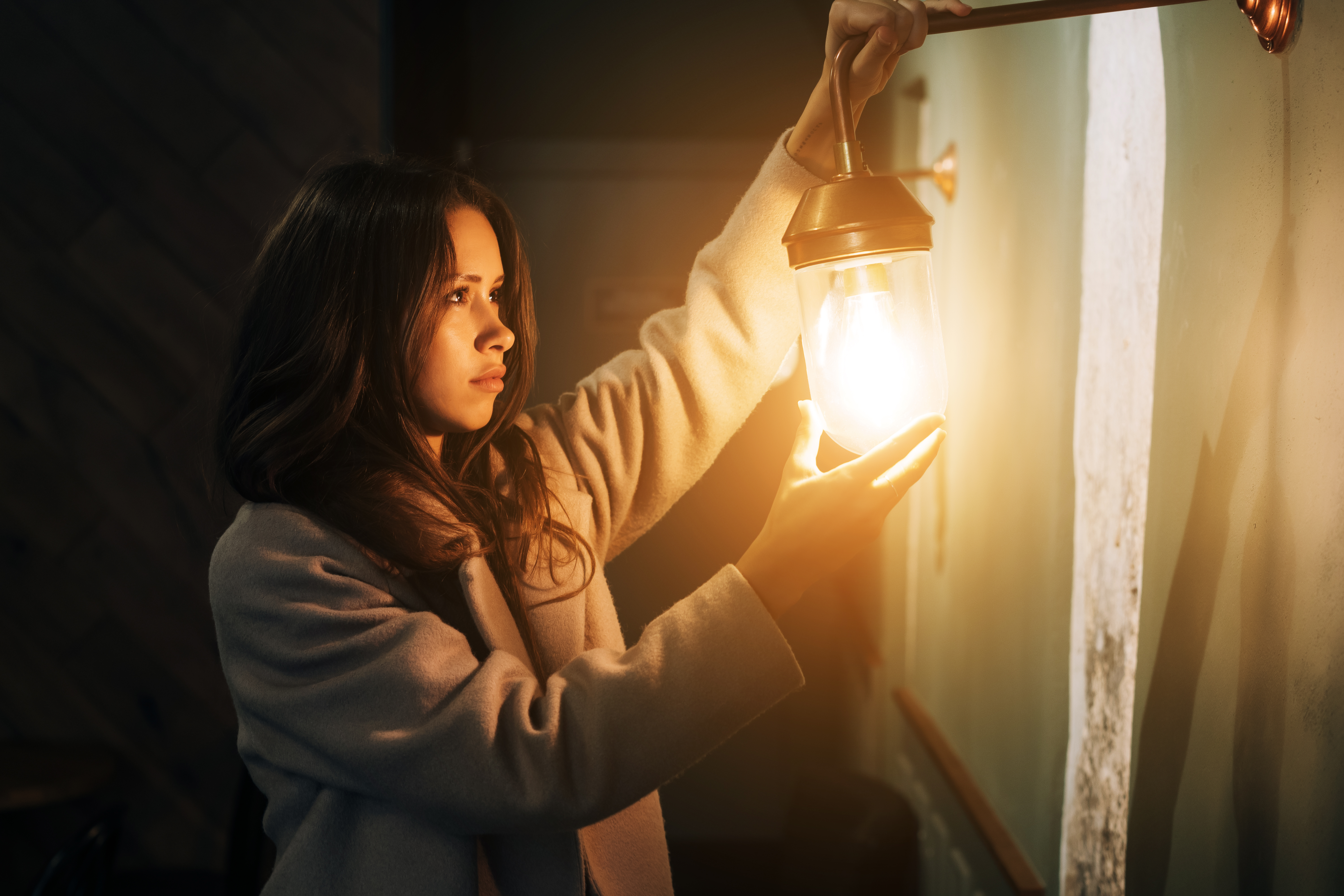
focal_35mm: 55
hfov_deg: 36.2
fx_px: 2053
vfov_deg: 24.6
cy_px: 448
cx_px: 672
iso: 1000
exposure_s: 1/80
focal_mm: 55
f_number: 3.2
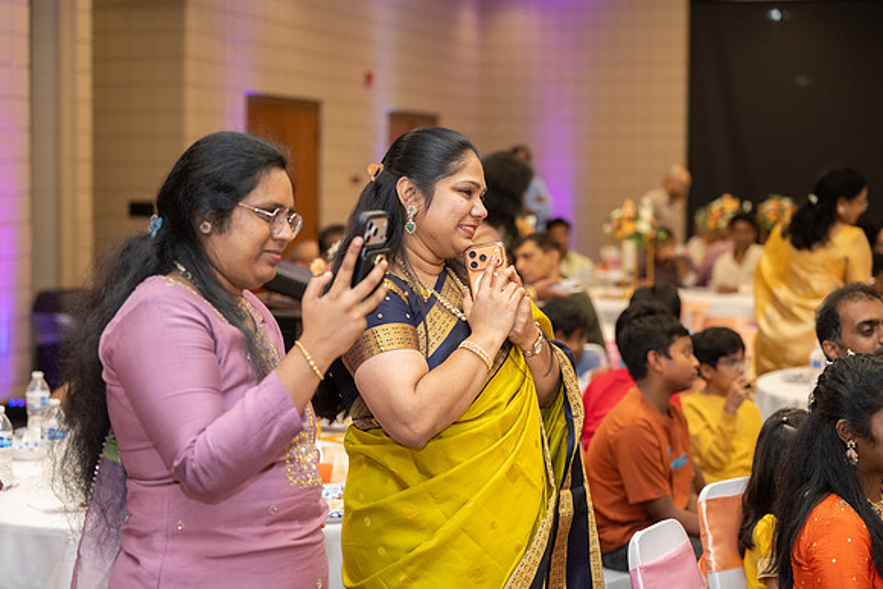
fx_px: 1746
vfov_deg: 19.2
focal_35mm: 71
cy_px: 294
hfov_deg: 28.4
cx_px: 442
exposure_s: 1/160
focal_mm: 70
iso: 1000
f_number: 3.2
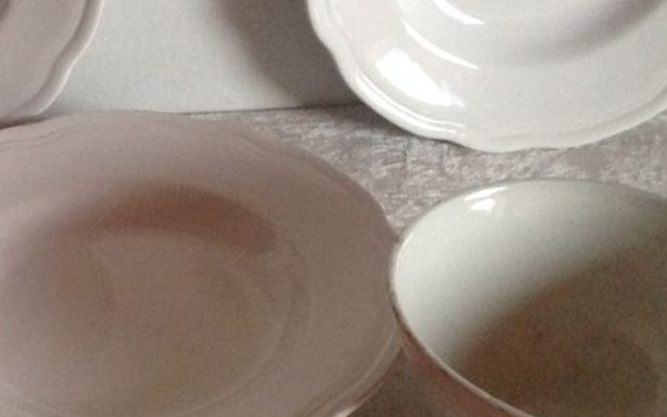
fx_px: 1436
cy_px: 164
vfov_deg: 16.5
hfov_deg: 25.6
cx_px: 121
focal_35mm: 79
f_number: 2.4
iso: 320
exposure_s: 1/15
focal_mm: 4.28
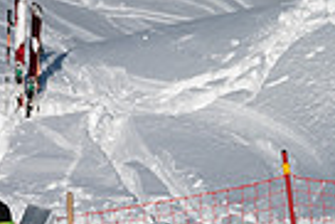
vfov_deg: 1.8
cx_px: -234
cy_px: 431
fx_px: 6949
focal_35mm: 746
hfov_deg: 2.8
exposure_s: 1/3200
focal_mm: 175
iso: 320
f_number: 7.1
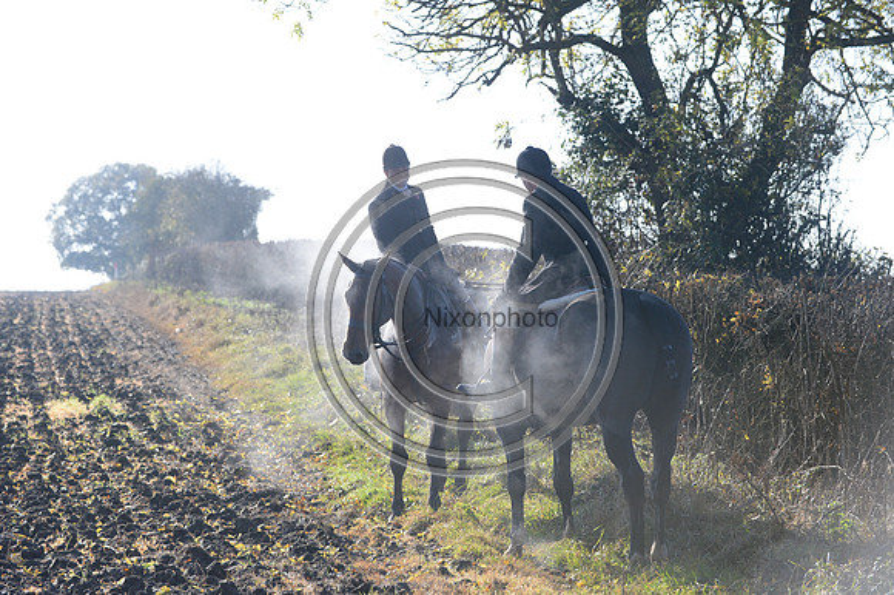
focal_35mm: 110
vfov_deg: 12.4
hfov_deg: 18.6
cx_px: 447
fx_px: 2730
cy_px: 298
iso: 1000
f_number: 4.5
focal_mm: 110
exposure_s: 1/2500
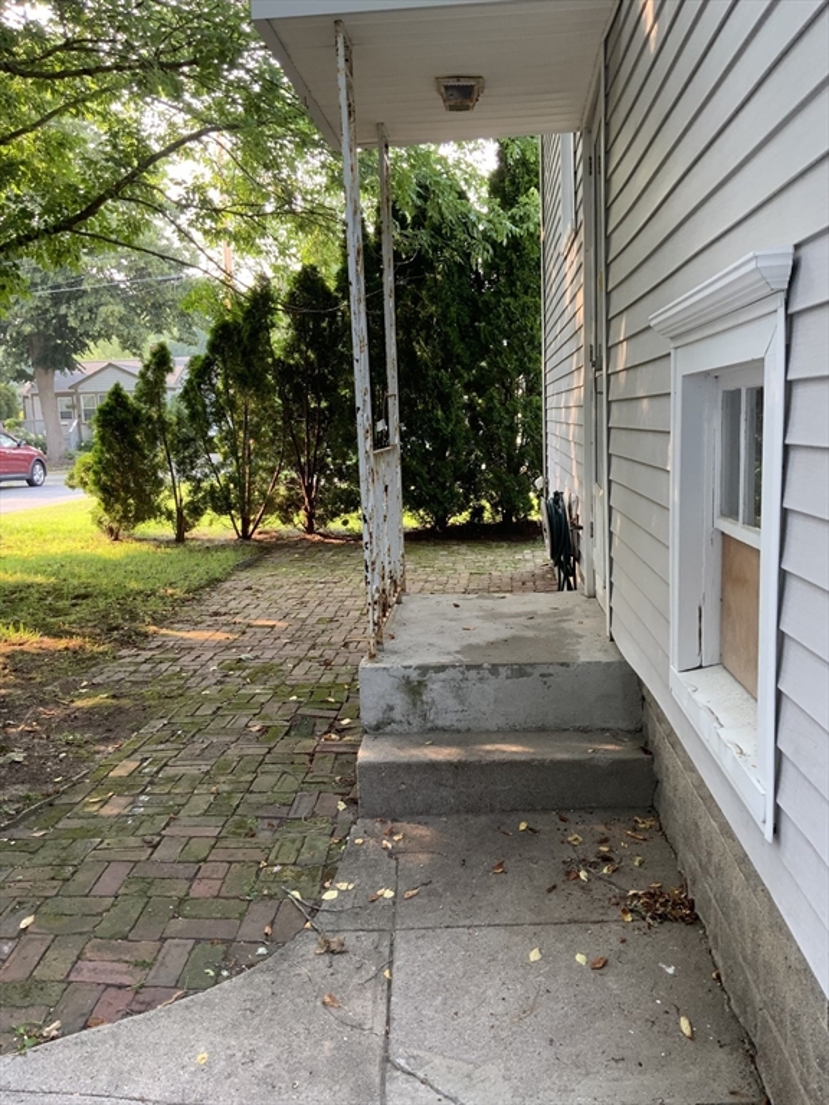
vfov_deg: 61.7
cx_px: 414
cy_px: 552
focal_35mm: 29
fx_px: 926
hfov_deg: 48.2
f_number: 1.8
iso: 64
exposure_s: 1/122
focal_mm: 3
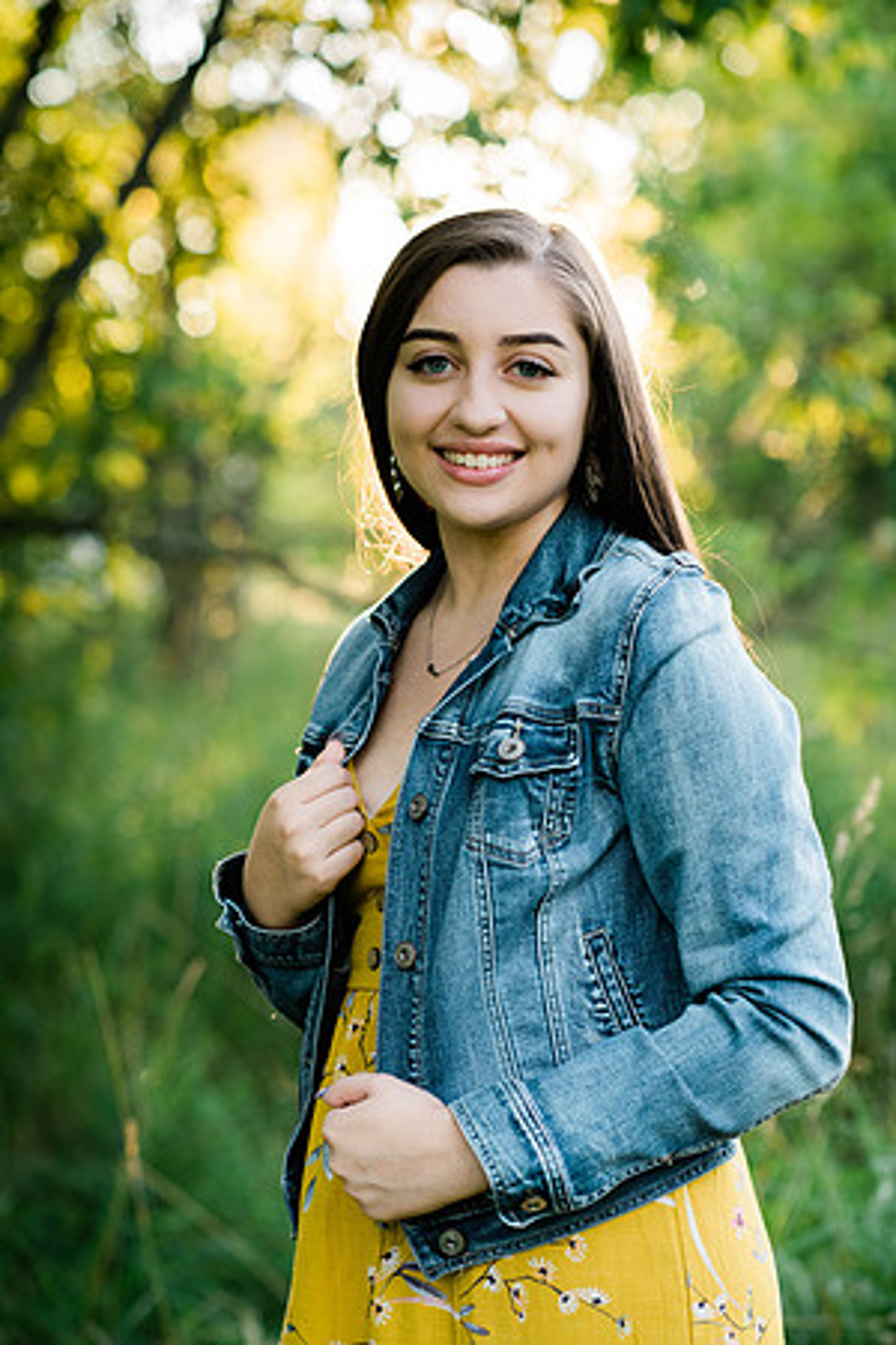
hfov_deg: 16.1
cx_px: 448
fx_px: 3173
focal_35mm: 85
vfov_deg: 23.9
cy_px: 672
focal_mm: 85
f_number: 2.8
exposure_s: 1/640
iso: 1000
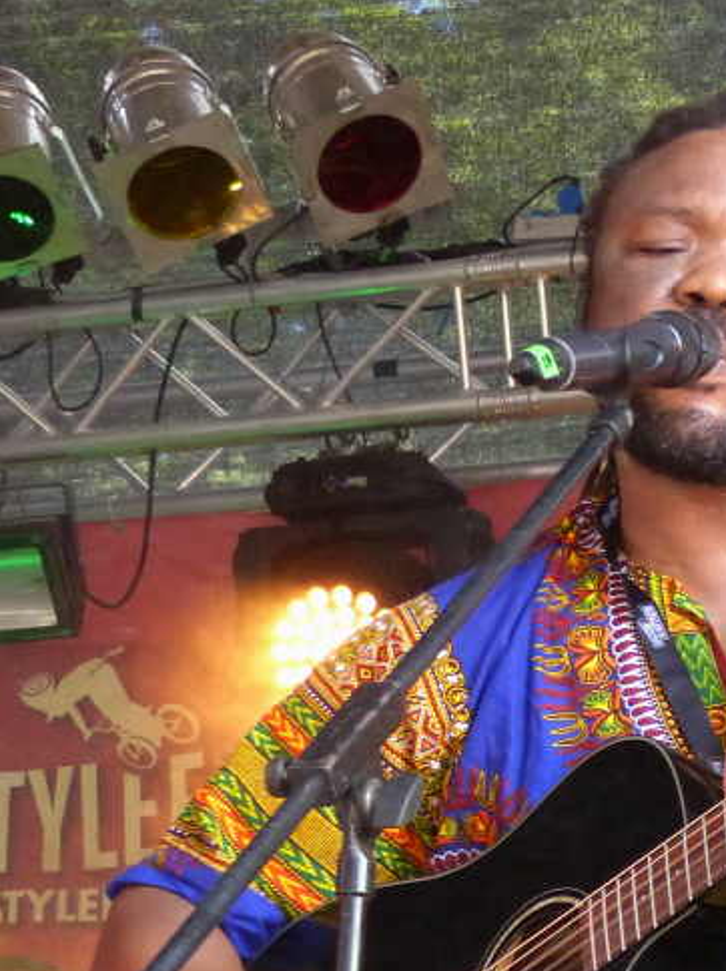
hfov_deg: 9.5
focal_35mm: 155
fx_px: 4342
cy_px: 905
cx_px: 749
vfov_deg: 12.6
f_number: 2.8
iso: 400
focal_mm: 13.5
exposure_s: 1/160
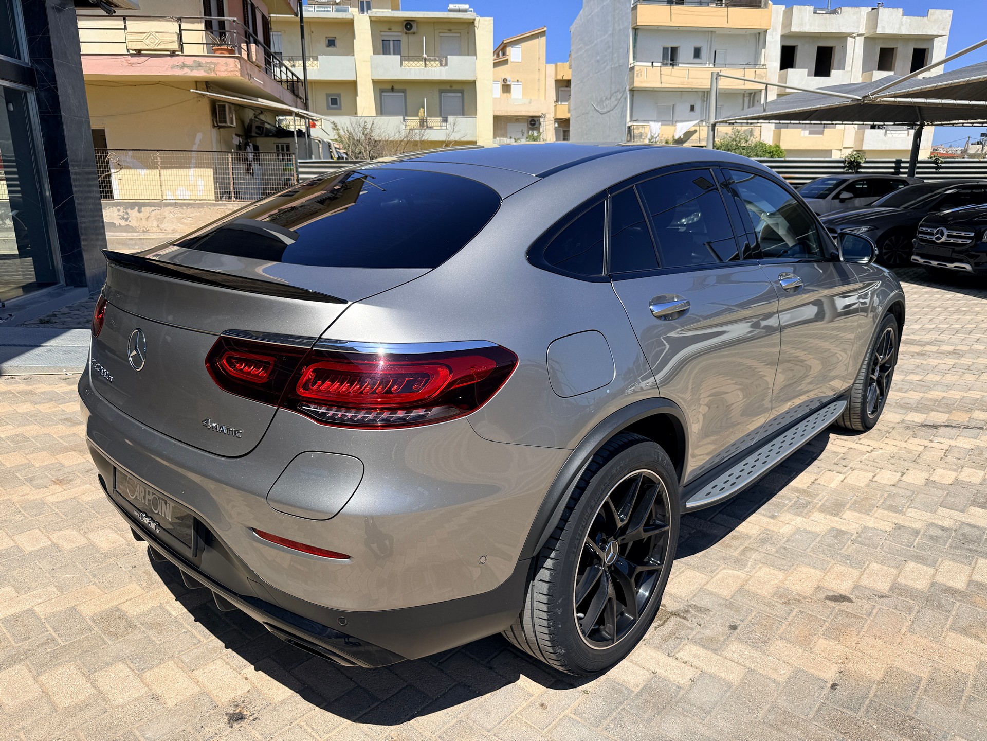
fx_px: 684
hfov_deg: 71.6
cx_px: 494
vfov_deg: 56.8
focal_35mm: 24
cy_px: 370
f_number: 1.78
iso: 80
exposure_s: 1/4975
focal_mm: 6.76
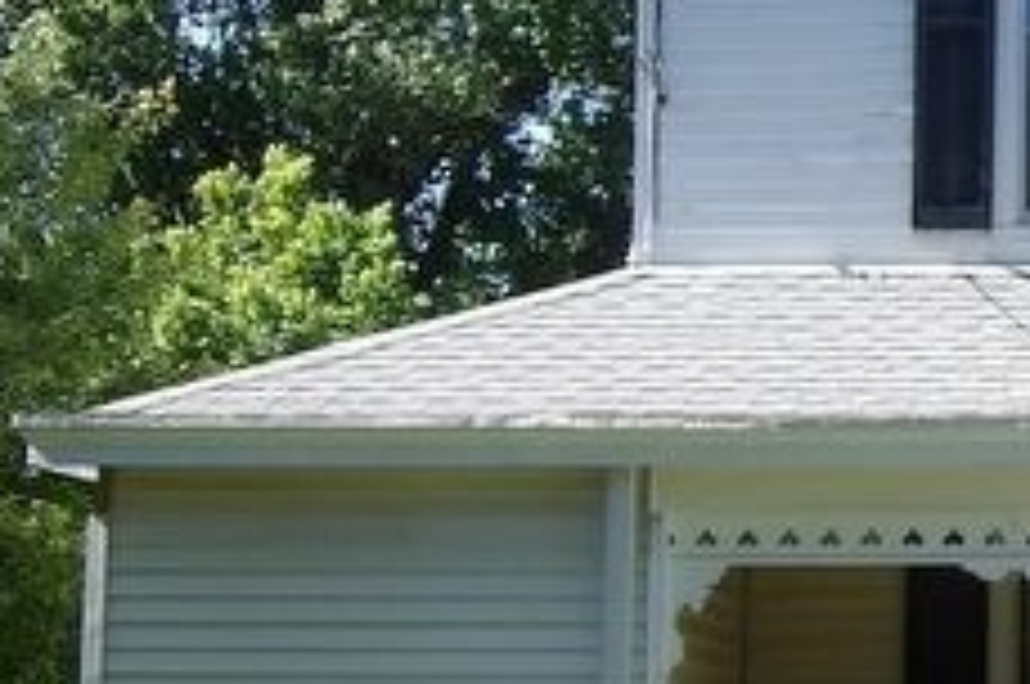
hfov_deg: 14.0
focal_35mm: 142
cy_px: 324
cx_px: 1259
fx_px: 4057
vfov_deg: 9.6
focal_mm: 7
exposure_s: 1/276
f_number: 3.7
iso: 100
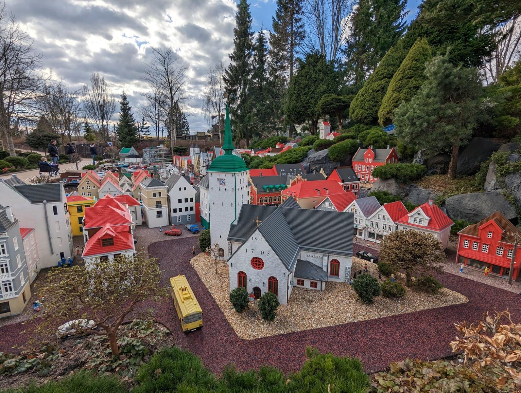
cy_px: 196
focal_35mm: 16
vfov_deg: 78.3
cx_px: 260
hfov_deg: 94.4
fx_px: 241
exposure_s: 1/1715
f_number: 2.2
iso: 36
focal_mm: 2.35
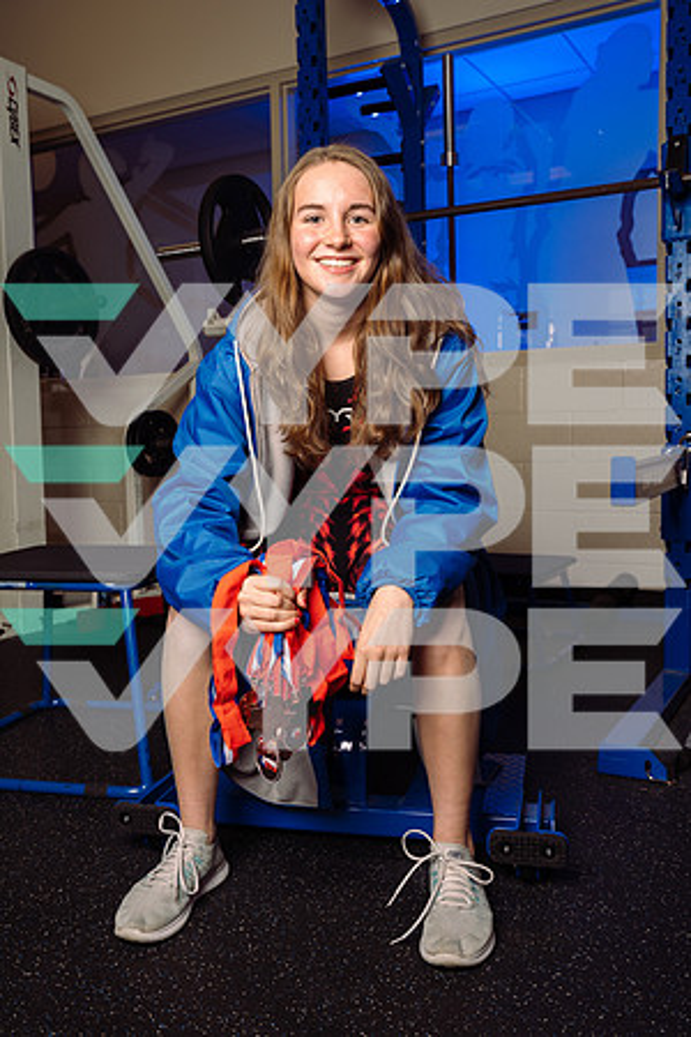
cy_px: 518
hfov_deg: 40.0
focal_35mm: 33
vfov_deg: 57.2
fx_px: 950
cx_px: 346
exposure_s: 1/250
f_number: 7.1
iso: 200
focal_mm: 33
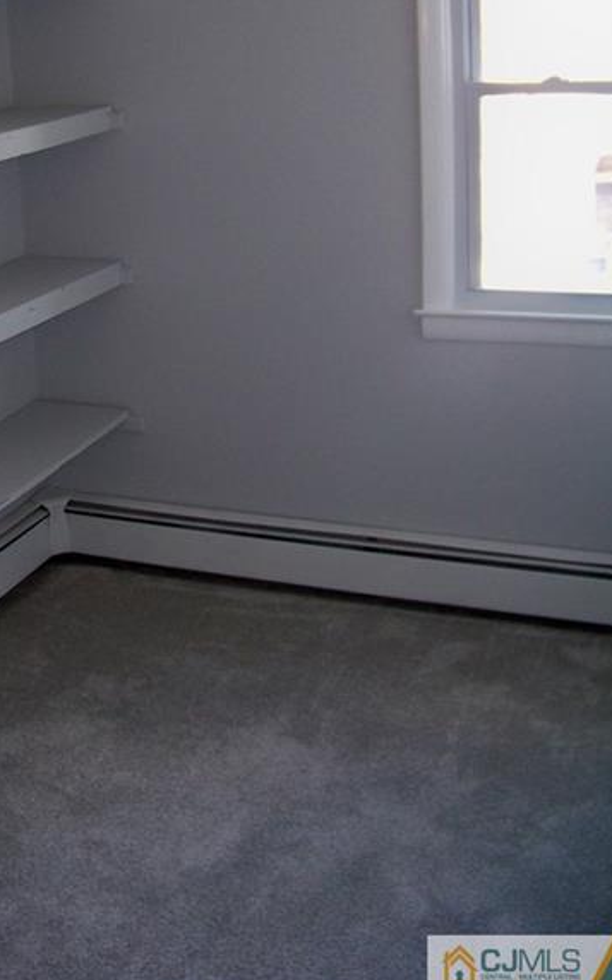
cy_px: 338
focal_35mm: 47
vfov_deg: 42.2
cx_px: 130
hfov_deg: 26.9
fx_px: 1256
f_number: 2.8
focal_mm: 5.85
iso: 200
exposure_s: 1/30
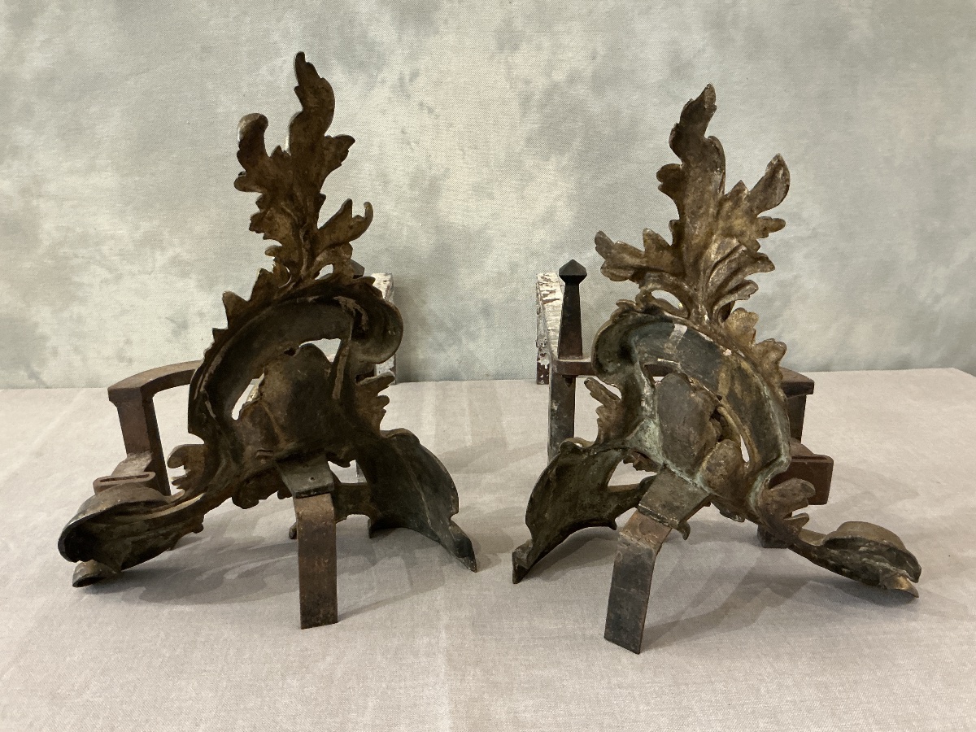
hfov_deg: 63.4
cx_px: 488
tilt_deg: -19.7
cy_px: 366
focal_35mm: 28
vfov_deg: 49.7
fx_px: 789
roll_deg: +0.2
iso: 250
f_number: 1.8
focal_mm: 3
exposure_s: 1/33
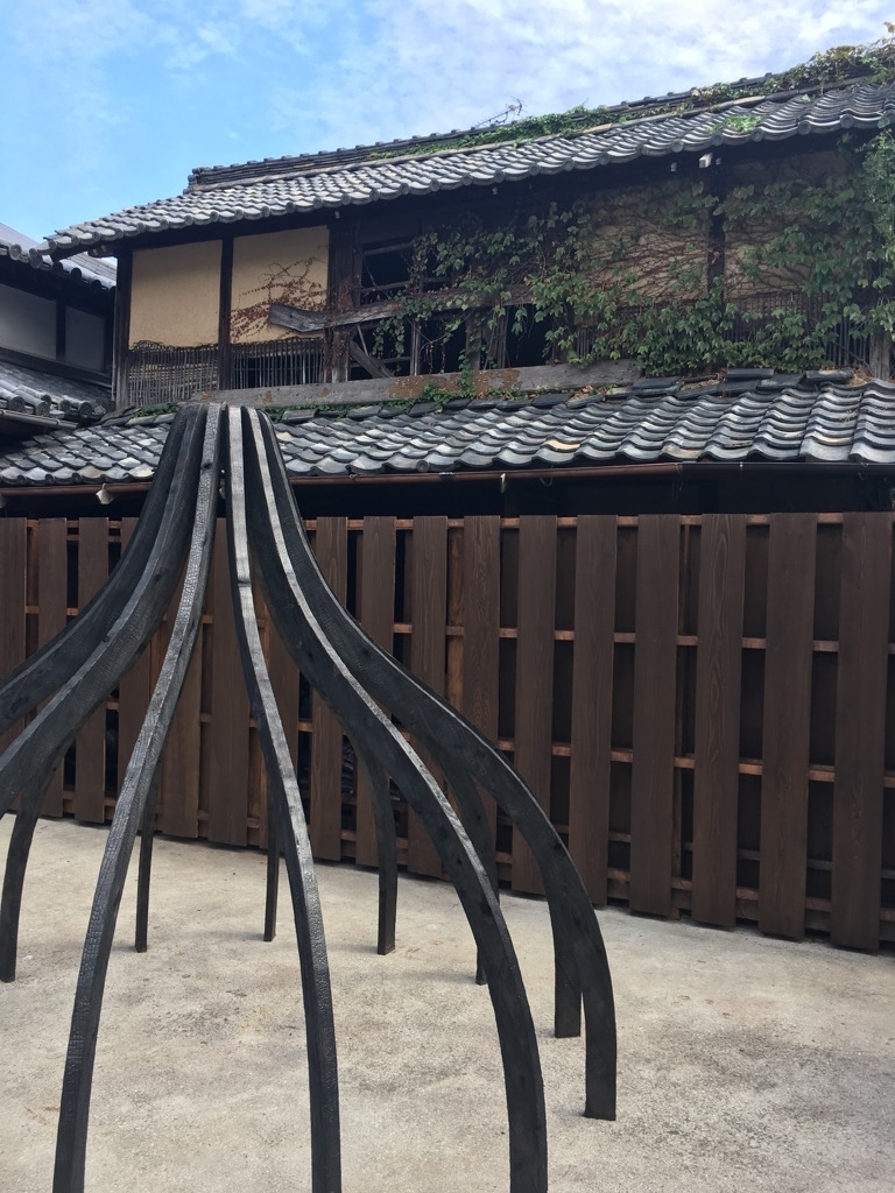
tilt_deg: -2.3
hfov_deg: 48.2
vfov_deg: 61.7
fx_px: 1000
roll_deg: -3.0
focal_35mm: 29
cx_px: 448
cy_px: 596
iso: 25
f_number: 2.2
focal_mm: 4.15
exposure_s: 1/458
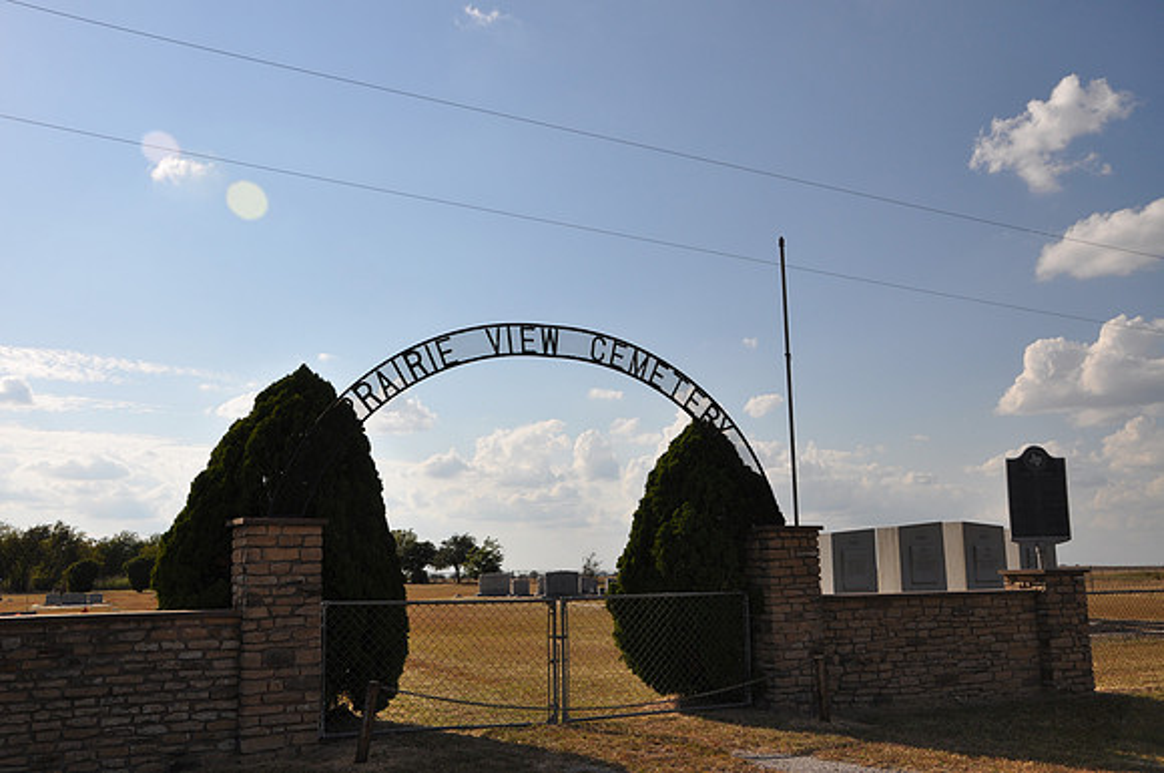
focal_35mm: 36
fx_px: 1162
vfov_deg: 36.8
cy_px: 386
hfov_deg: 53.2
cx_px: 582
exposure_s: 1/320
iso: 200
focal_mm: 24
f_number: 9
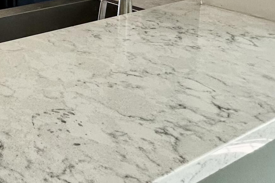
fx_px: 382
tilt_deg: -5.8
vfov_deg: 23.0
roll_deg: +1.8
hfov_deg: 32.3
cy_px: -73
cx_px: -61
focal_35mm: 50
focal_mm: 2.22
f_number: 2.2
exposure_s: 1/120
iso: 160
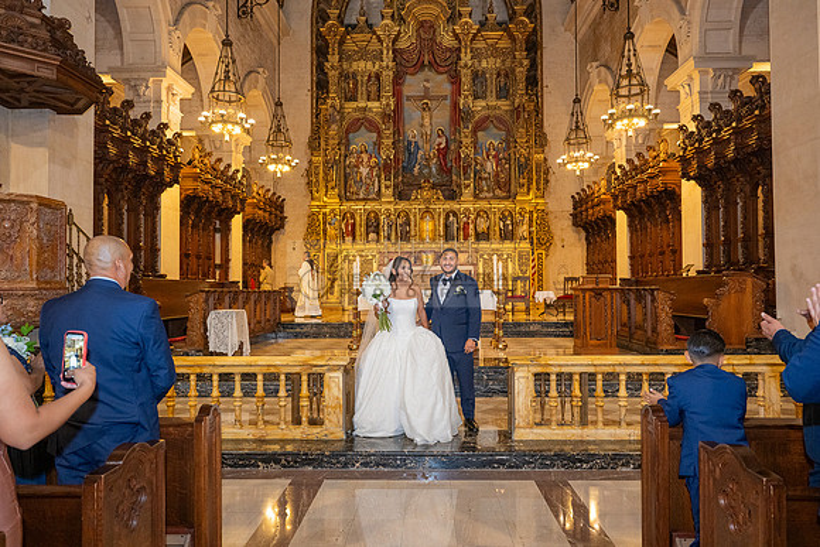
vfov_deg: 53.2
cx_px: 410
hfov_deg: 73.7
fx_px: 547
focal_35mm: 24
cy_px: 274
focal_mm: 24
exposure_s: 1/200
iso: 2000
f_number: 3.5
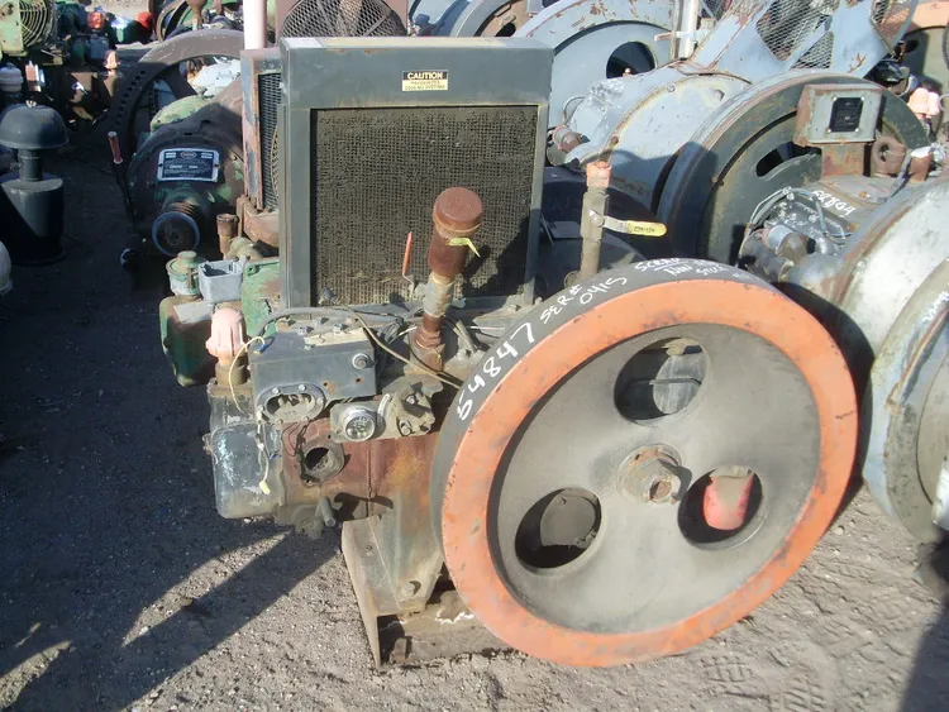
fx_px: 1042
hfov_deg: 49.0
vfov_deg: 37.7
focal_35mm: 38
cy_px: 356
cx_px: 474
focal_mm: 6.3
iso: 80
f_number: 7.7
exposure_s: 1/180
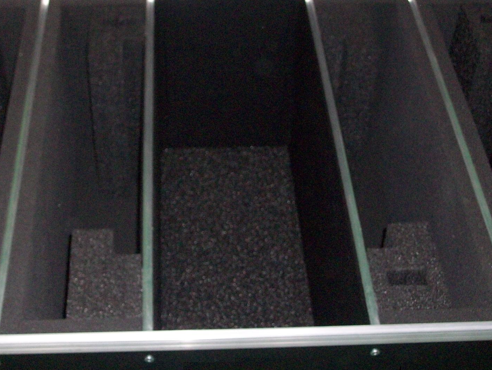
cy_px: 162
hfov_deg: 31.7
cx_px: 253
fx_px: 867
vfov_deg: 24.0
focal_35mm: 61
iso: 200
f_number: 3.2
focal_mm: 7.1
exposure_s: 1/65.1
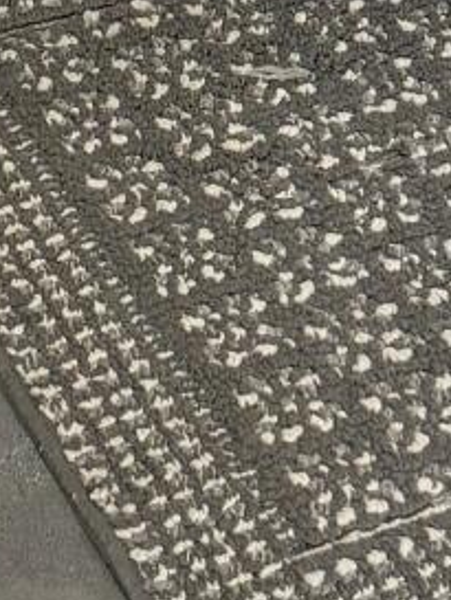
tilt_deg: -28.6
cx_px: -29
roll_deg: -4.8
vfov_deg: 10.4
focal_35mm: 176
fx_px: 3055
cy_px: -565
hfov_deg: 8.4
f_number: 1.78
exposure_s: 1/60
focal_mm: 6.76
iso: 200
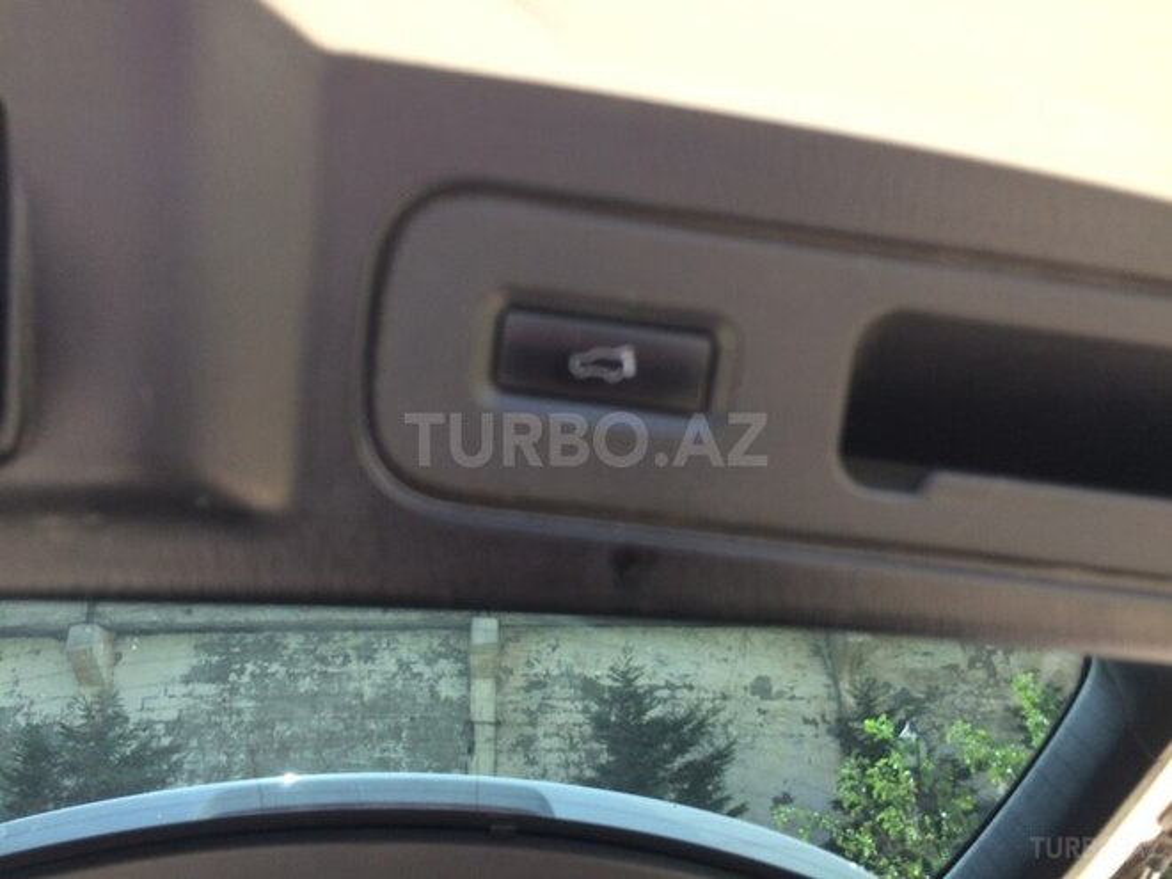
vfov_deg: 48.2
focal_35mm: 29
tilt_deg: +25.2
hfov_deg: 61.7
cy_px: 440
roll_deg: +2.2
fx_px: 982
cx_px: 586
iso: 32
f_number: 2.2
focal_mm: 4.15
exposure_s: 1/151
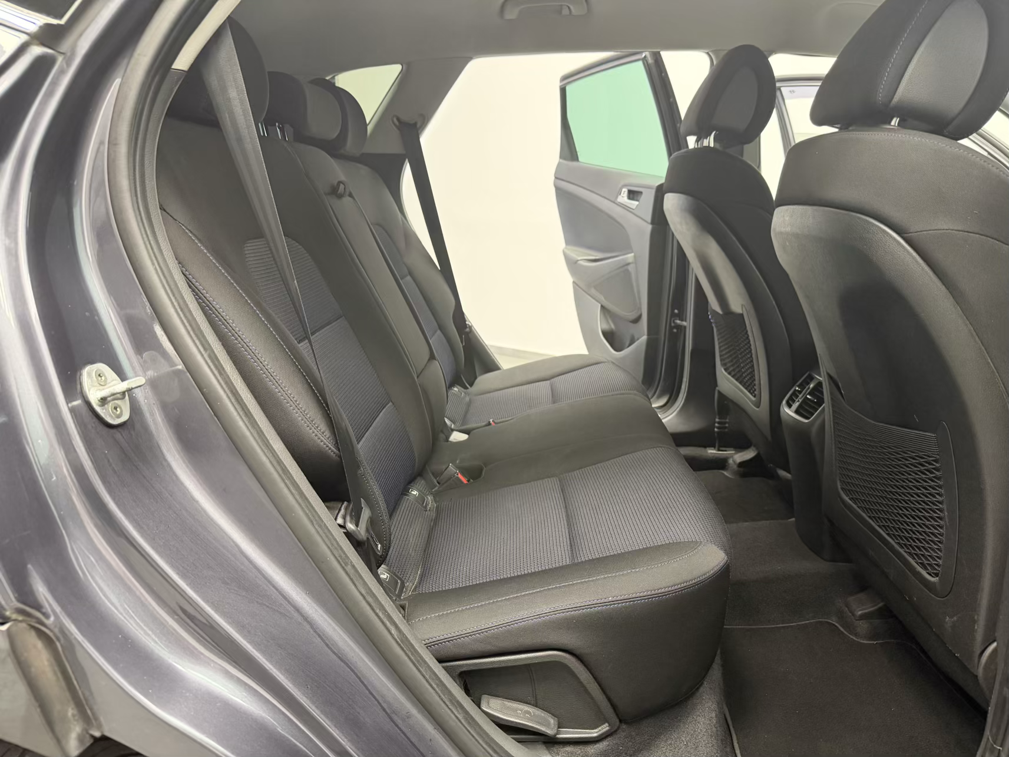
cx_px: 504
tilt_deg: -15.6
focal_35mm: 24
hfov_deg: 71.6
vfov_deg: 56.8
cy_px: 378
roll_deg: -0.8
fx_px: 700
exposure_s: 1/50
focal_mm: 6.76
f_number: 1.78
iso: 400
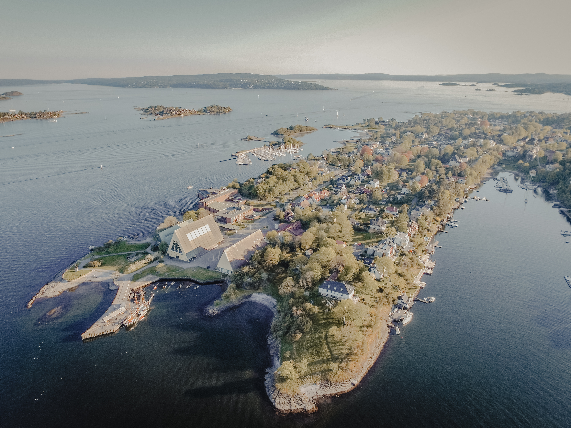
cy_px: 214
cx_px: 286
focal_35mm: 20
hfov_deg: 81.7
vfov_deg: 66.0
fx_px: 330
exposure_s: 1/430
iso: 100
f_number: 2.8
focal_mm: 3.61
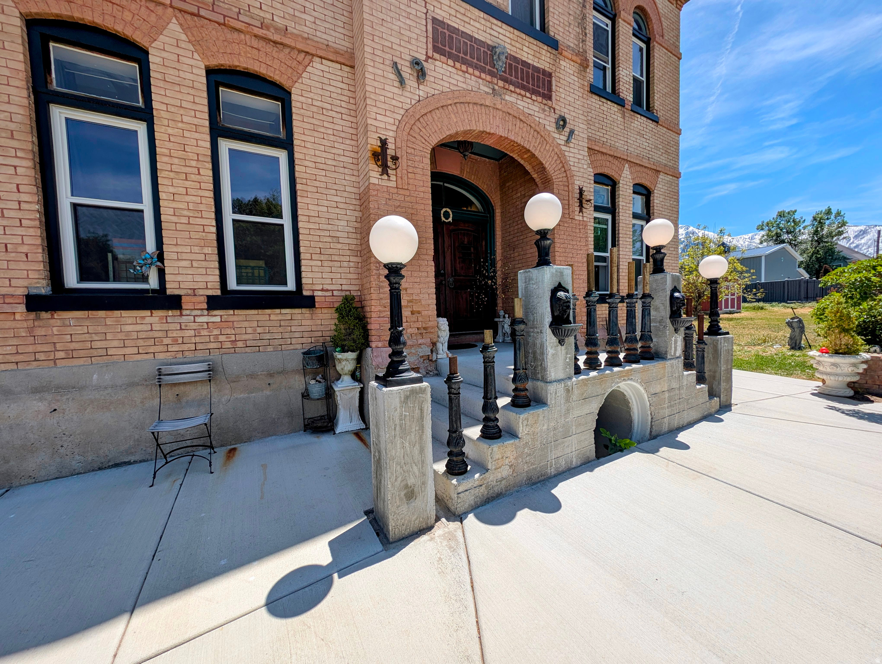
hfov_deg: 110.5
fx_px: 306
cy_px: 332
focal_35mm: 12
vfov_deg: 94.6
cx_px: 441
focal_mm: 2.23
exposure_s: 1/1859
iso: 41
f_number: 1.95
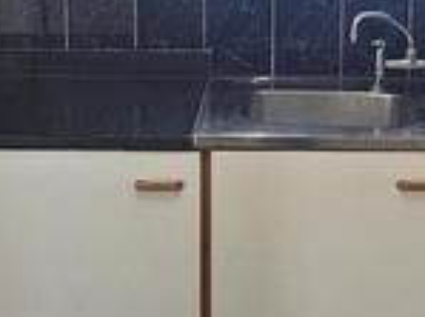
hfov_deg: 27.6
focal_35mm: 70
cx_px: 297
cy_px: 3
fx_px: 857
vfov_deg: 20.3
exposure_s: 1/50
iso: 125
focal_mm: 2.2
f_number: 2.2
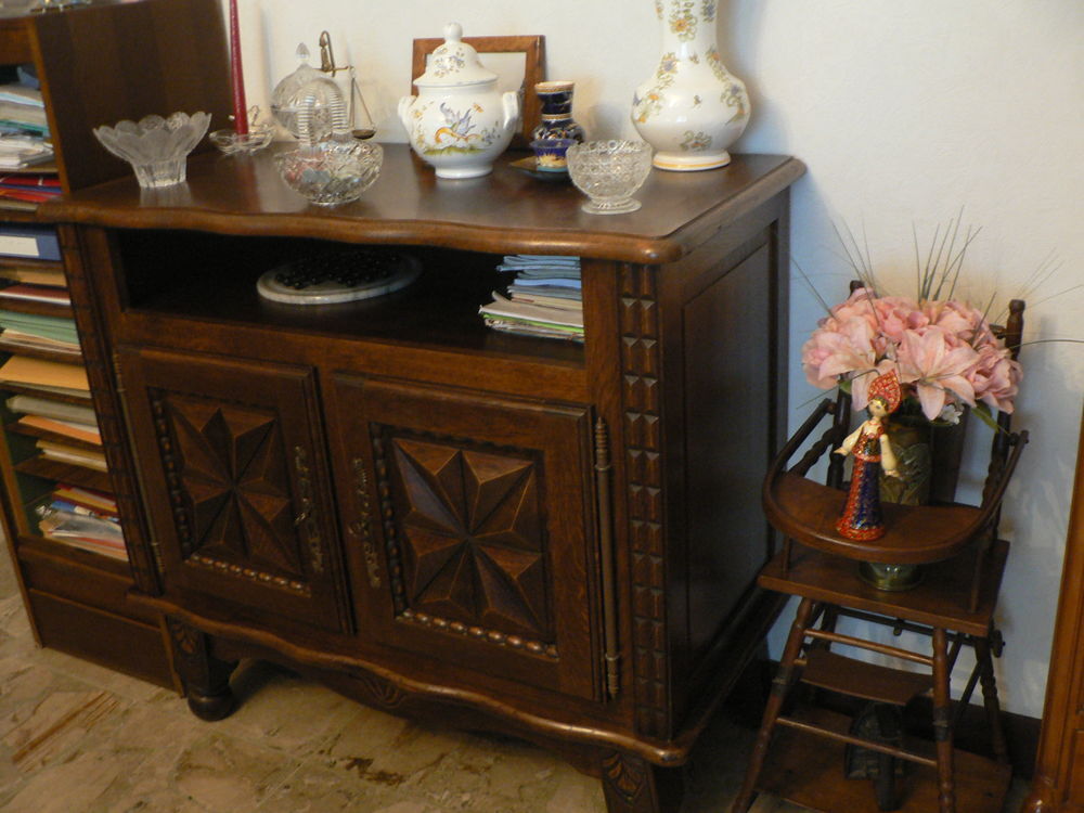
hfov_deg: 51.4
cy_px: 406
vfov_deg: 39.7
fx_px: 1127
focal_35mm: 36
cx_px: 542
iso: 200
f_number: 2.8
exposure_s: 1/4
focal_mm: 6
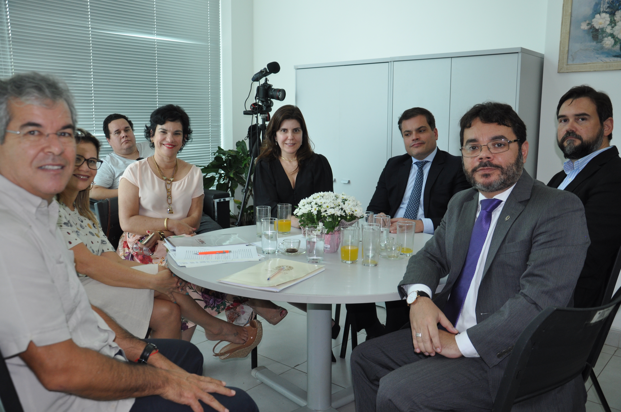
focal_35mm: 32
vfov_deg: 41.6
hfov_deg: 59.6
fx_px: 543
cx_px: 310
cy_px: 206
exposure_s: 1/160
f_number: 3.8
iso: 400
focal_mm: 21
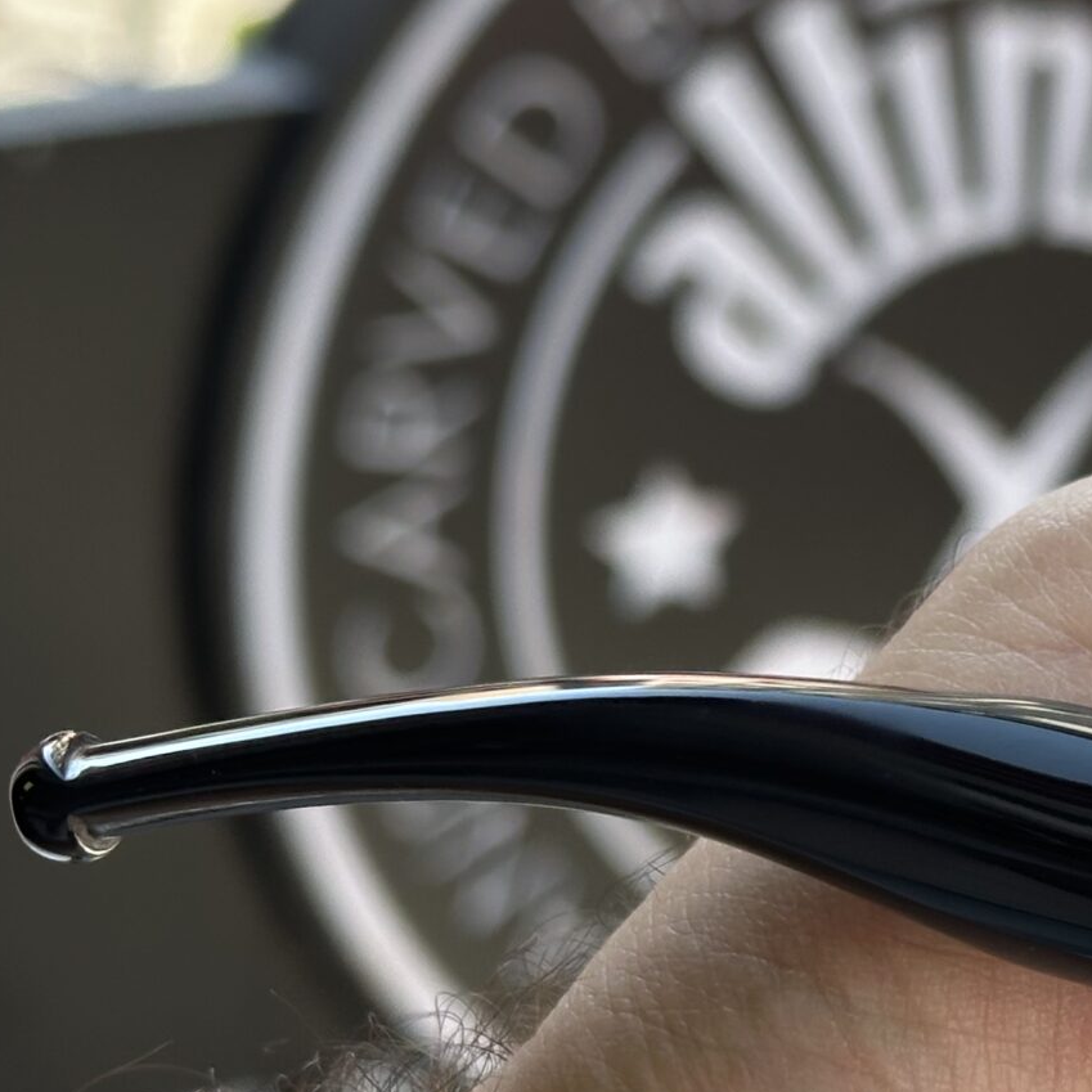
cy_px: 697
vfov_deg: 13.6
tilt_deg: -19.3
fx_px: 4568
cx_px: 1325
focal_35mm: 128
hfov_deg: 13.3
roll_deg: +0.9
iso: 64
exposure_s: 1/480
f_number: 1.78
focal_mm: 6.86
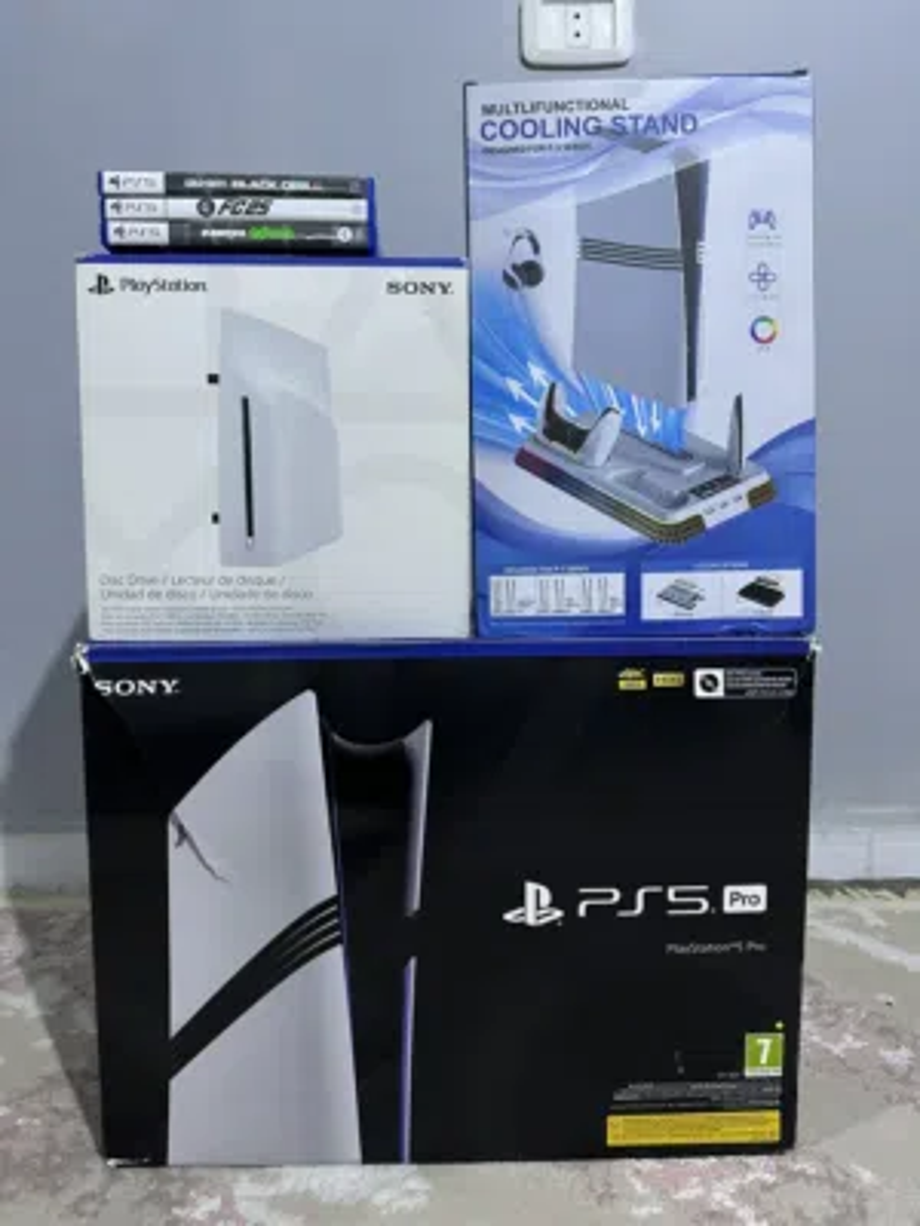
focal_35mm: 24
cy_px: 613
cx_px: 460
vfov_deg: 71.6
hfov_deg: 56.8
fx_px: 850
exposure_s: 1/43
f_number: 1.78
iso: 1000
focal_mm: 6.86
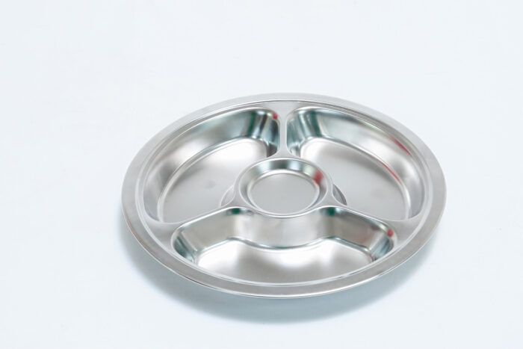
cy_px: 174
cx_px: 262
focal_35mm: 79
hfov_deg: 25.7
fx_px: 1148
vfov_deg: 17.3
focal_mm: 53
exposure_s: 1/125
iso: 3200
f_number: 10
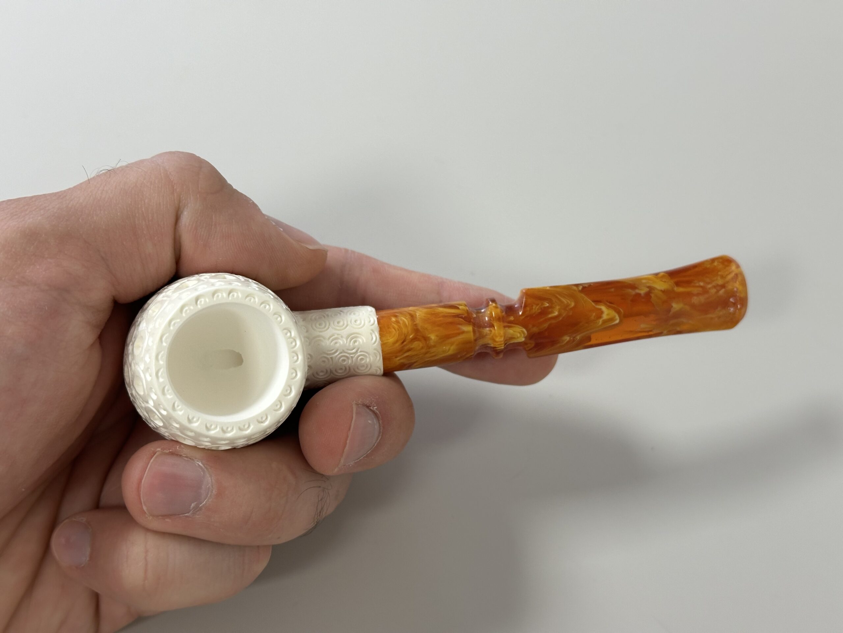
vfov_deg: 30.3
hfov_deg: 39.7
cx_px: 422
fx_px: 1169
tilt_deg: -56.9
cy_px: 316
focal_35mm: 48
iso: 125
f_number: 1.78
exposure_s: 1/100
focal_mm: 6.86
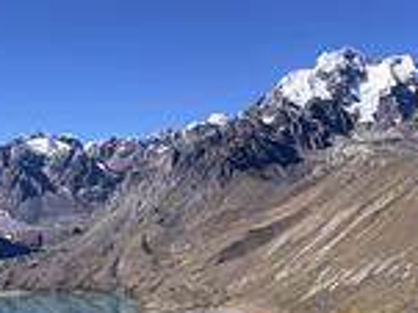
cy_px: 222
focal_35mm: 79
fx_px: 953
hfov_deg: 24.7
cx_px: 154
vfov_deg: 18.6
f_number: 1.8
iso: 20
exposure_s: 1/1372
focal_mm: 3.99
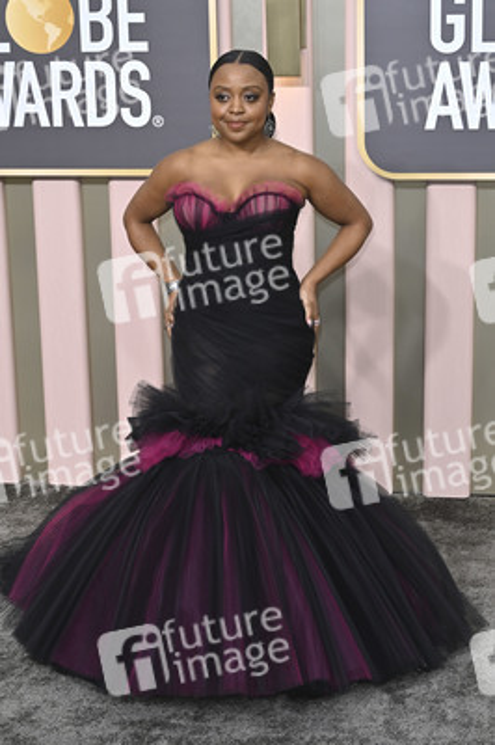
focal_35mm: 69
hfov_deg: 19.7
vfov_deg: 29.3
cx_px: 248
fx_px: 1425
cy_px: 372
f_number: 8
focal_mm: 69
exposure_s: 1/200
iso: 320
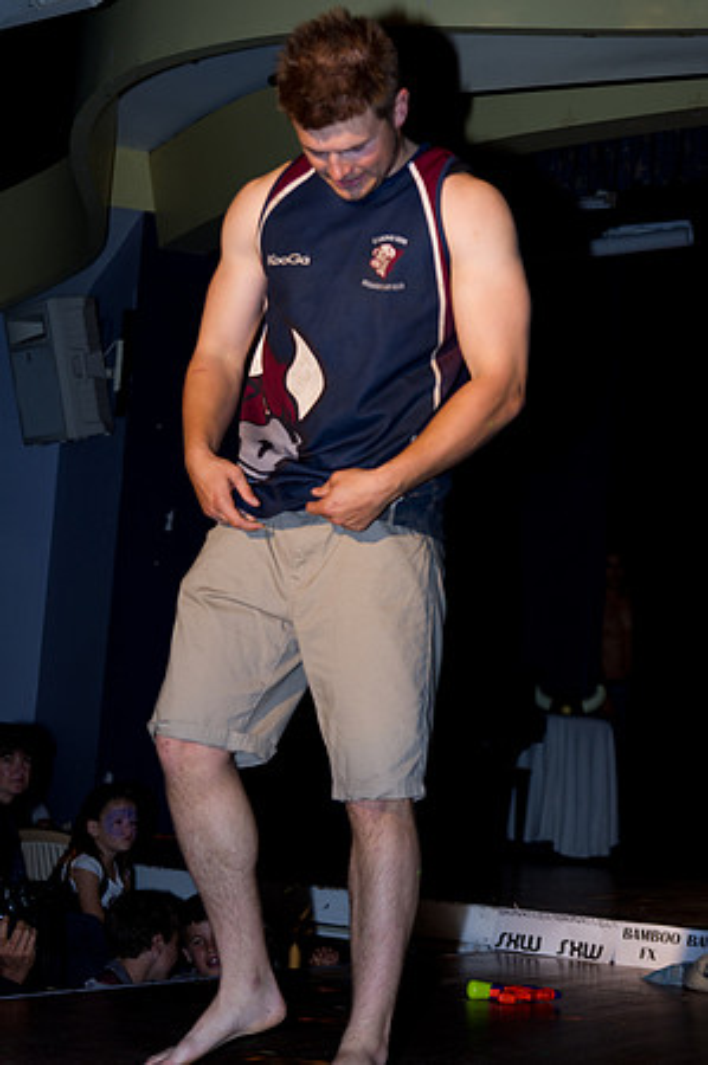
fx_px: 2217
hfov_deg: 18.1
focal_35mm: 75
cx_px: 354
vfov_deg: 27.0
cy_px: 532
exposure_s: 1/160
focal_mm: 50
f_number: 2.8
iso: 200
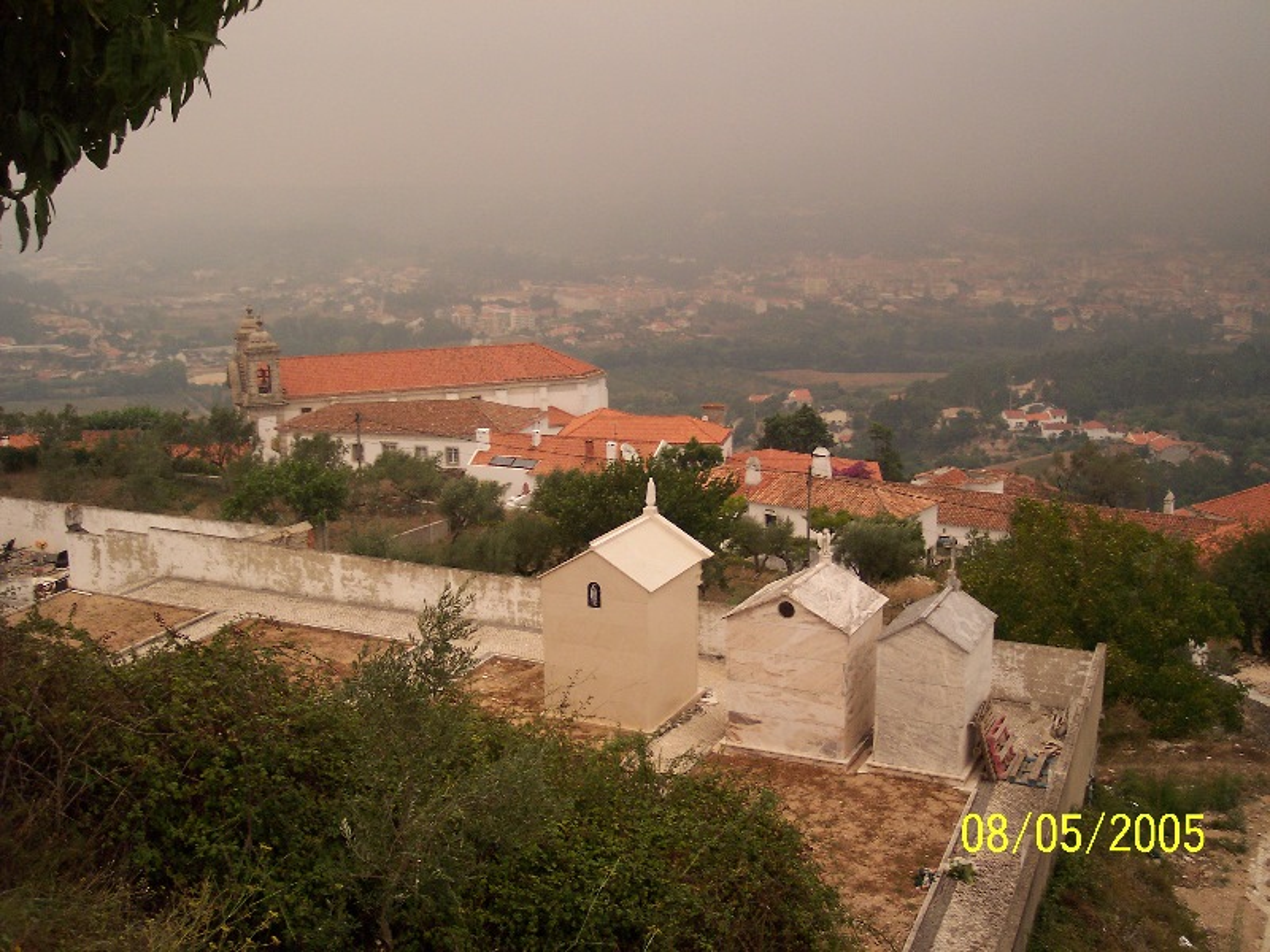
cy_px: 476
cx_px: 635
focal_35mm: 38
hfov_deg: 49.0
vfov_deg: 37.7
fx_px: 1394
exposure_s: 1/45
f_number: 2.8
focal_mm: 8
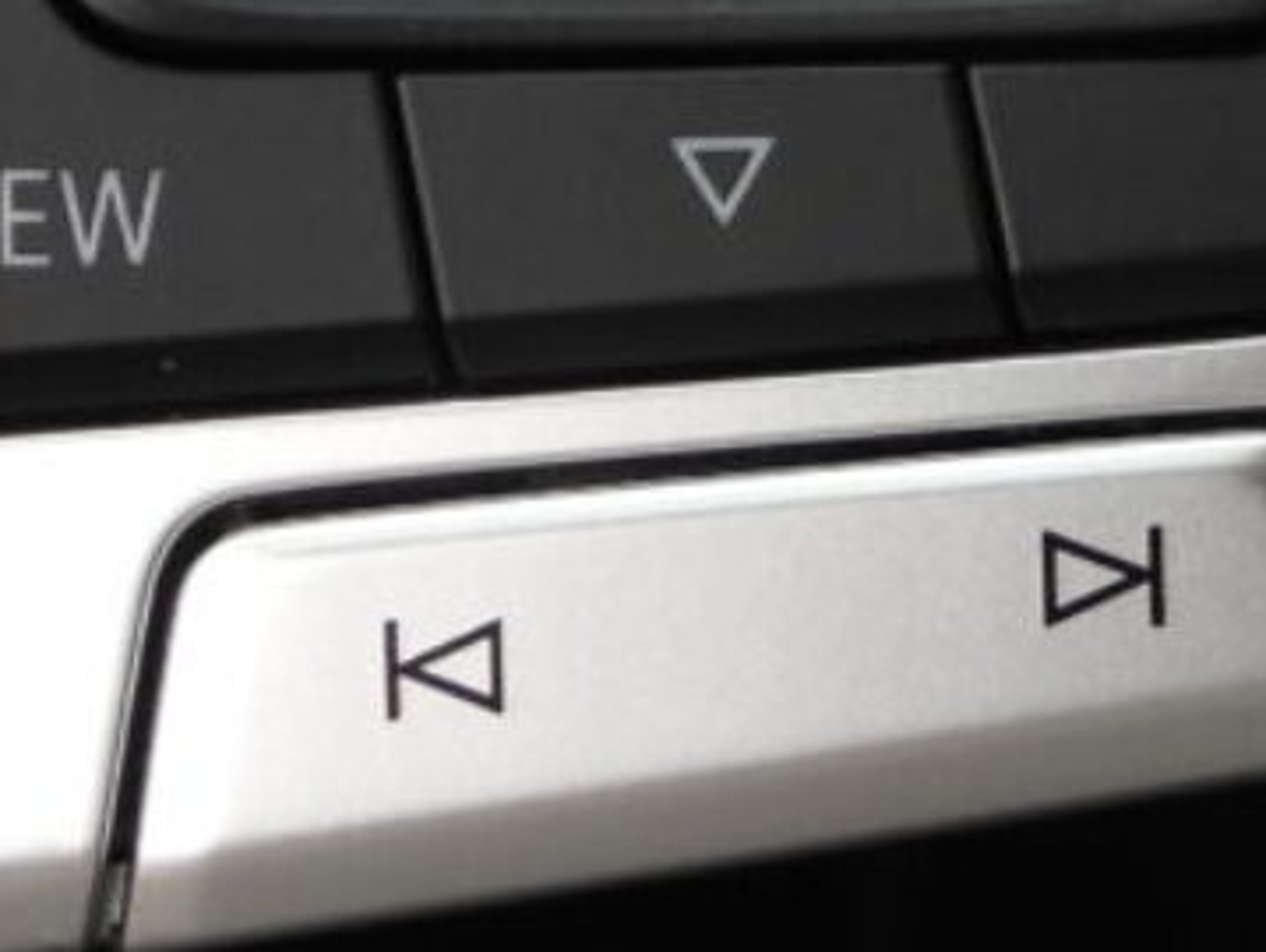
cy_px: -338
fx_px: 8164
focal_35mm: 223
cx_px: 1047
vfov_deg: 6.6
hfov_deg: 8.8
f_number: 3.2
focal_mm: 9
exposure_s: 1/250
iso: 100
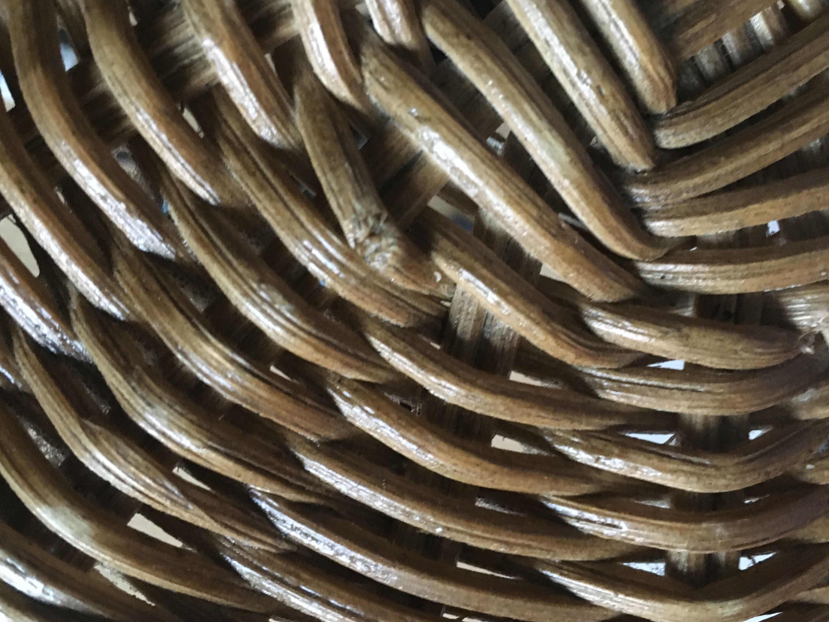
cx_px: 439
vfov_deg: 44.2
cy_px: 306
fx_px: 766
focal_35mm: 32
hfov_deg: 56.8
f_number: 2.2
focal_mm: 4.15
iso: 320
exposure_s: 1/17
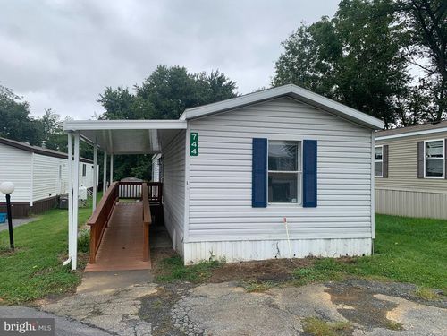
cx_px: 224
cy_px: 168
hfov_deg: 67.3
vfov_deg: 53.1
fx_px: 336
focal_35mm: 26
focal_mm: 4.25
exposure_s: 1/1088
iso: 25
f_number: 1.8
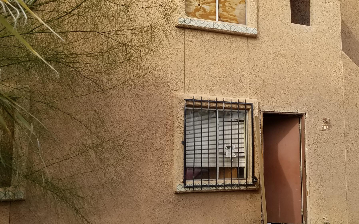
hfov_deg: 42.9
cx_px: 239
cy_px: 103
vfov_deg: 28.0
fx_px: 450
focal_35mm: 46
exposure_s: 1/2056
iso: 50
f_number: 1.7
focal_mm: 4.2
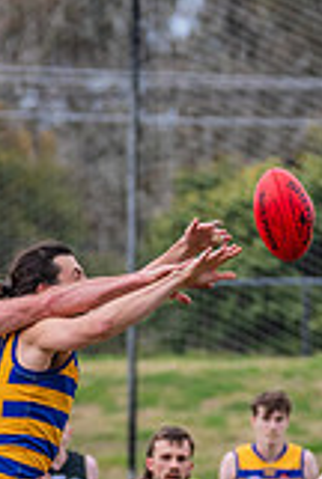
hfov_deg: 1.4
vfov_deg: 2.1
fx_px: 12904
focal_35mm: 966
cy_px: 564
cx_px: 112
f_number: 7.1
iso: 800
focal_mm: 260
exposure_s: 1/1600
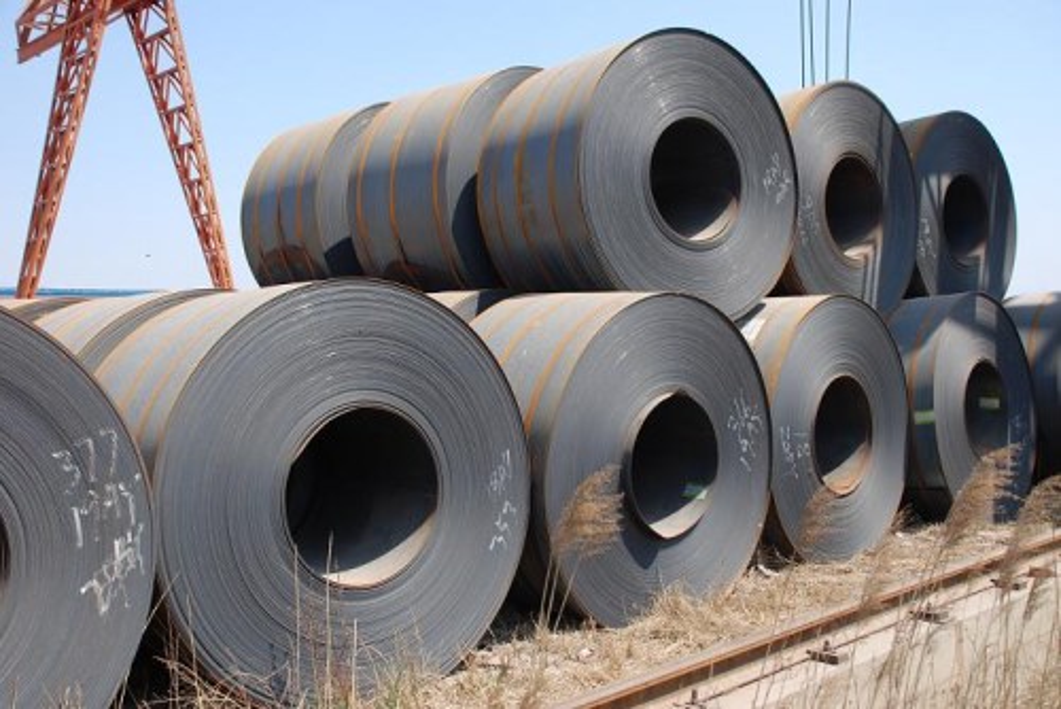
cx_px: 530
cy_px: 354
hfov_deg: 53.1
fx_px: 1062
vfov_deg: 36.9
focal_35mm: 36
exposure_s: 1/160
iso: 100
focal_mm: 24
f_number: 6.3
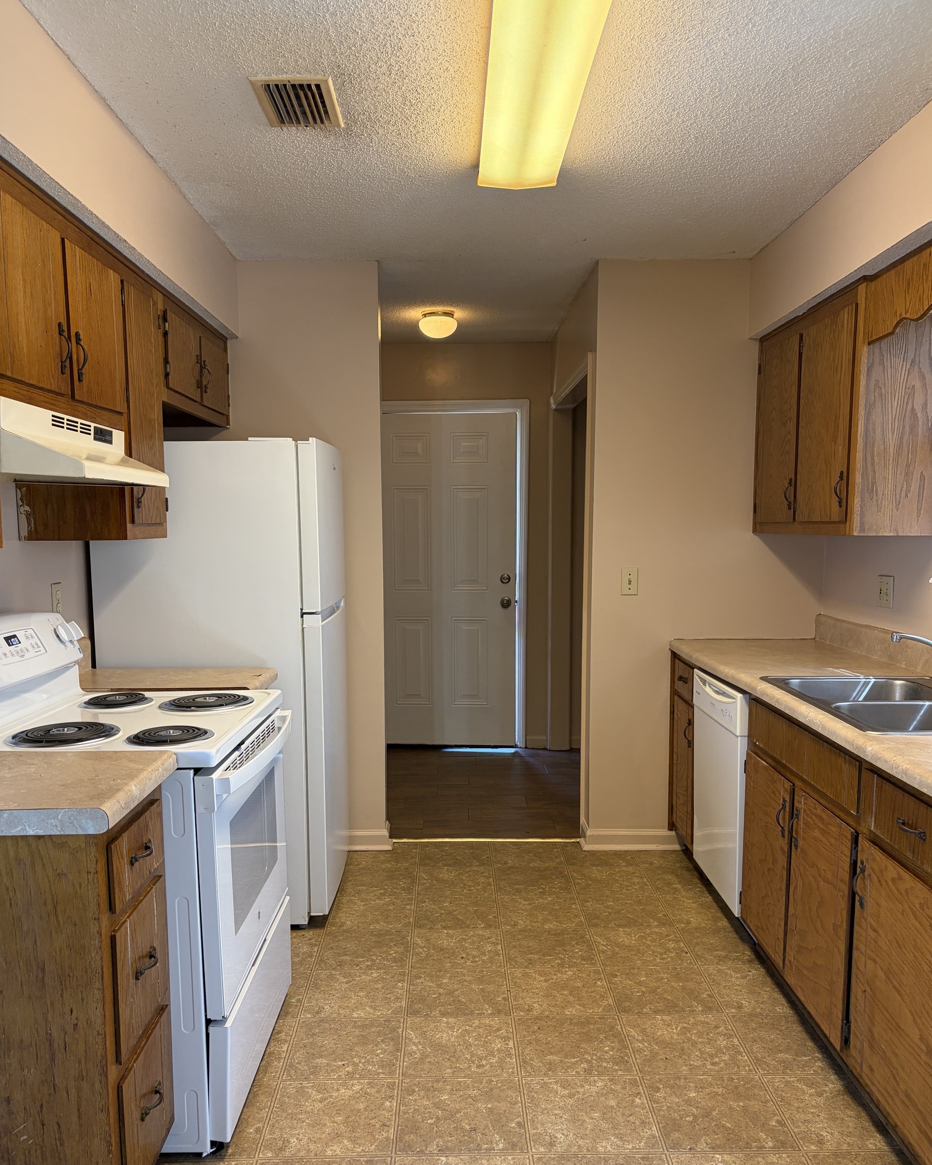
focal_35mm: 28
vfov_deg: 62.1
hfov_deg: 51.5
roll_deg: -0.1
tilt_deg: -7.0
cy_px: 630
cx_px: 466
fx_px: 965
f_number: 1.6
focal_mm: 5.96
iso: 125
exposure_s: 1/60
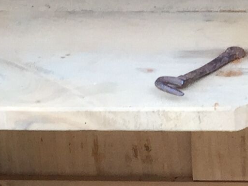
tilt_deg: -28.5
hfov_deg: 10.5
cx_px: 282
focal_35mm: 185
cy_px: 116
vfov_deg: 8.0
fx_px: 1325
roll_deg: -0.4
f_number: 2.2
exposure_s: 1/100
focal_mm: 4.15
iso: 50
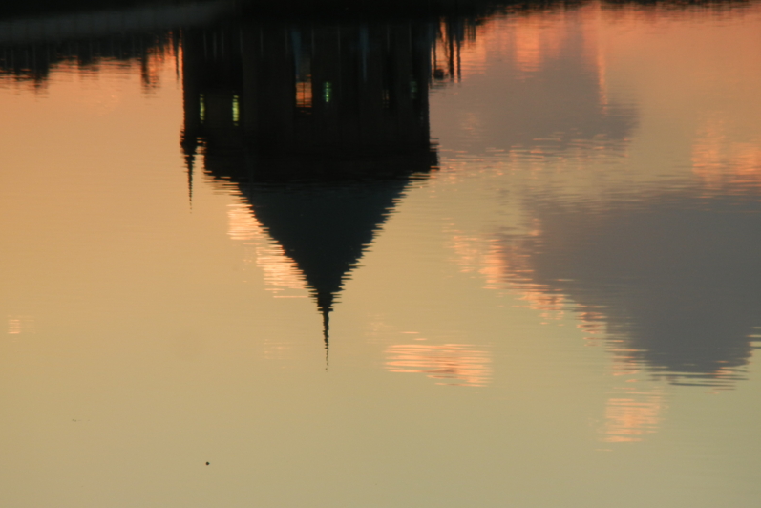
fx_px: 6619
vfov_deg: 4.4
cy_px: 284
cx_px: 380
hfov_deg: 6.6
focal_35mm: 313
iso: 160
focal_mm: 54
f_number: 5.6
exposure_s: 1/188
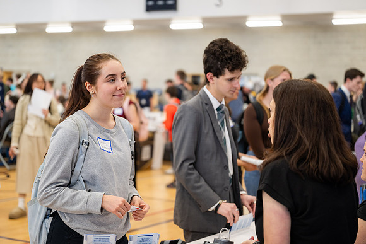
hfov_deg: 30.5
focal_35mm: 66
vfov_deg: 20.6
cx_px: 183
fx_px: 671
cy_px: 122
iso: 500
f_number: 2.8
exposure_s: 1/125
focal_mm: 66
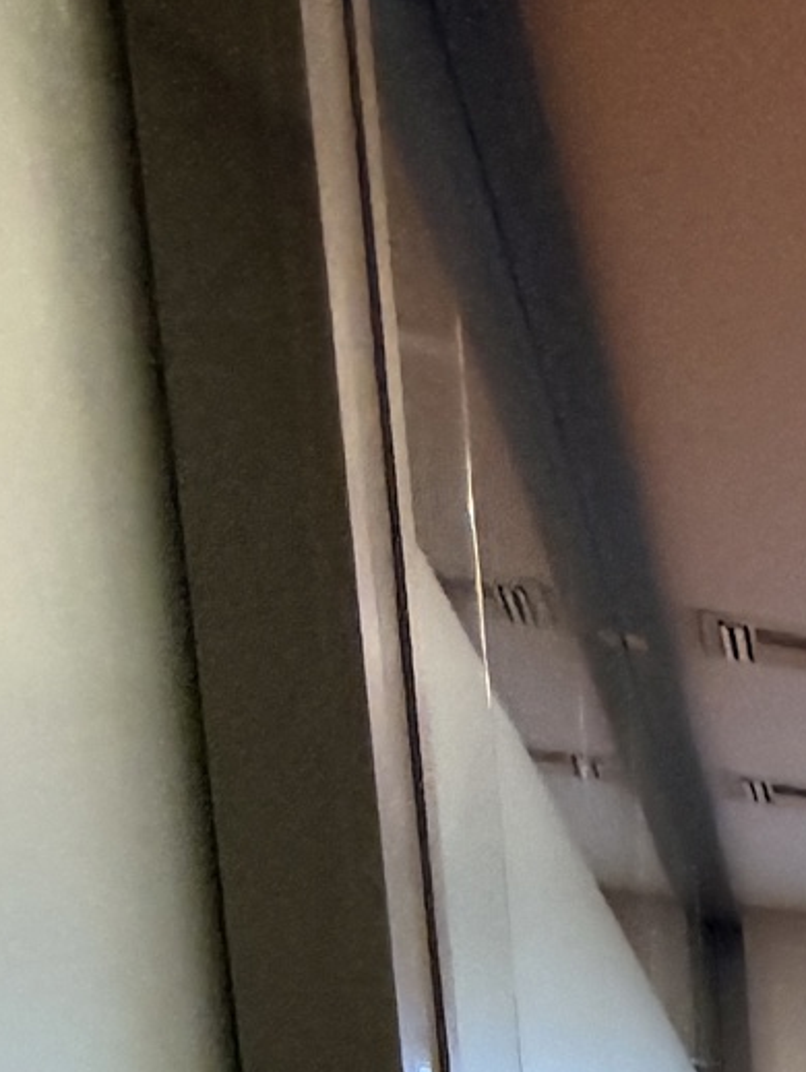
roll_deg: -5.0
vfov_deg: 20.5
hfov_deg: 15.2
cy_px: 1898
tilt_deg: -15.9
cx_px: 1794
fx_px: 2139
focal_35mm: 69
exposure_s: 1/50
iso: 250
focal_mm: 2.22
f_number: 2.2
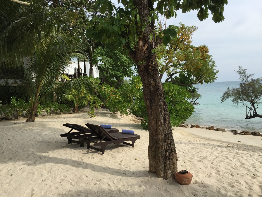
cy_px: 98
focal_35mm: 29
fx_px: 219
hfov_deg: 61.7
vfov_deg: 48.2
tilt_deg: -3.0
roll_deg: +0.3
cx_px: 131
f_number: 2.2
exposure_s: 1/1582
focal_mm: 4.15
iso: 32
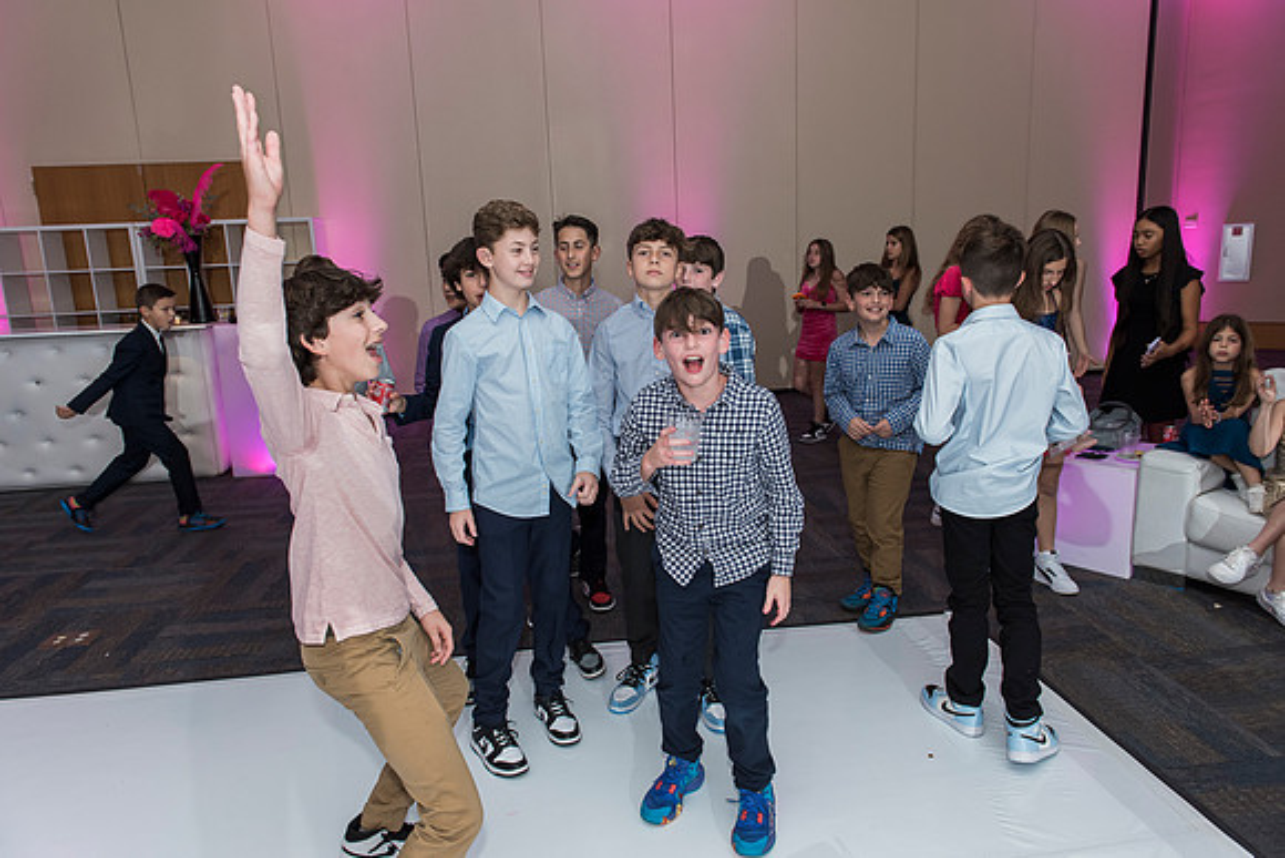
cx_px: 642
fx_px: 857
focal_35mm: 24
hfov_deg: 73.7
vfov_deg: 53.2
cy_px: 429
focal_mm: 24
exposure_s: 1/100
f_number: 4
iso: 1250
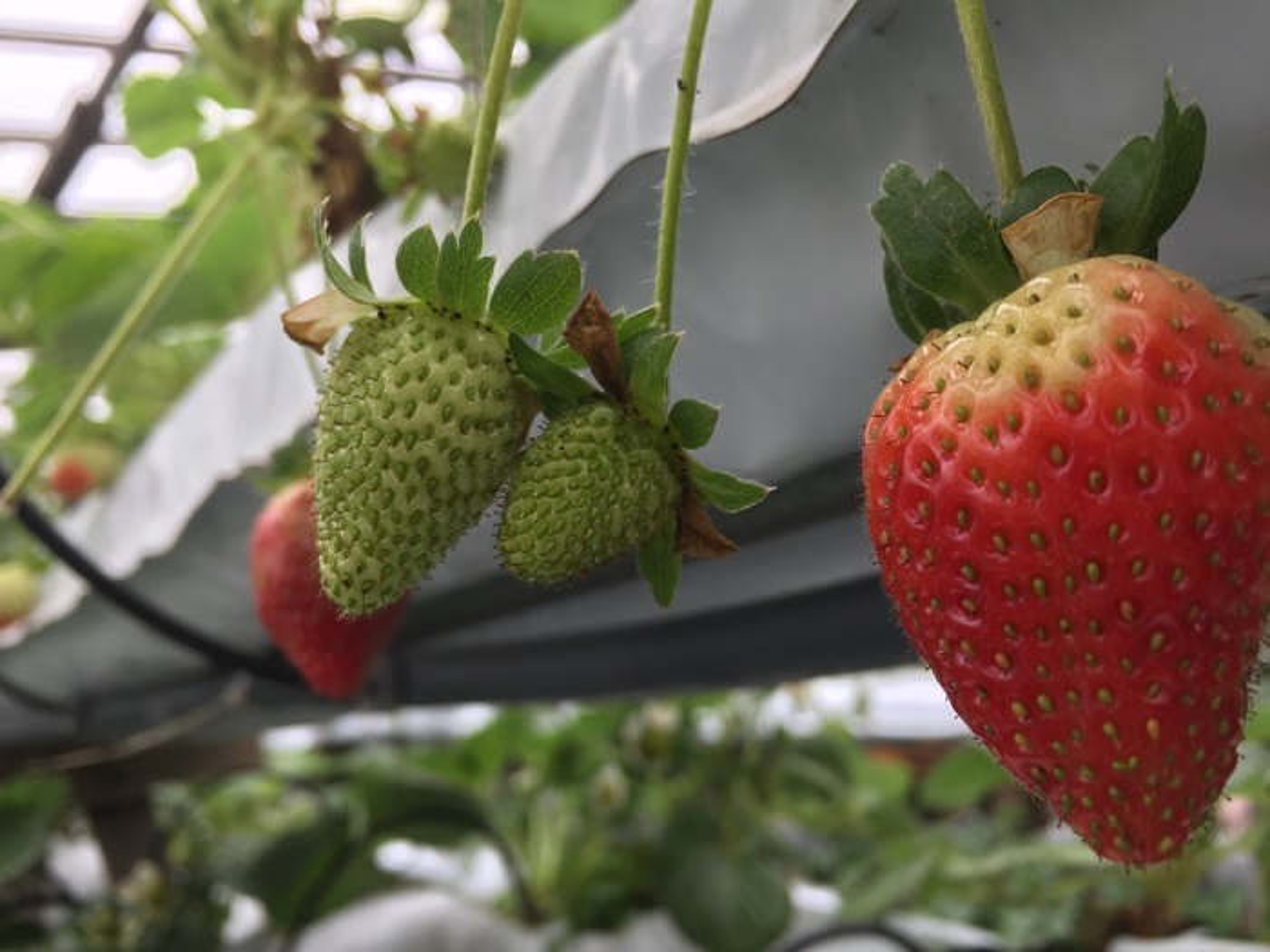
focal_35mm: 29
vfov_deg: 48.2
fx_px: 1064
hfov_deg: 61.7
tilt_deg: +7.6
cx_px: 635
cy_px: 476
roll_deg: +5.1
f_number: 2.2
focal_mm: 4.15
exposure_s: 1/124
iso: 32
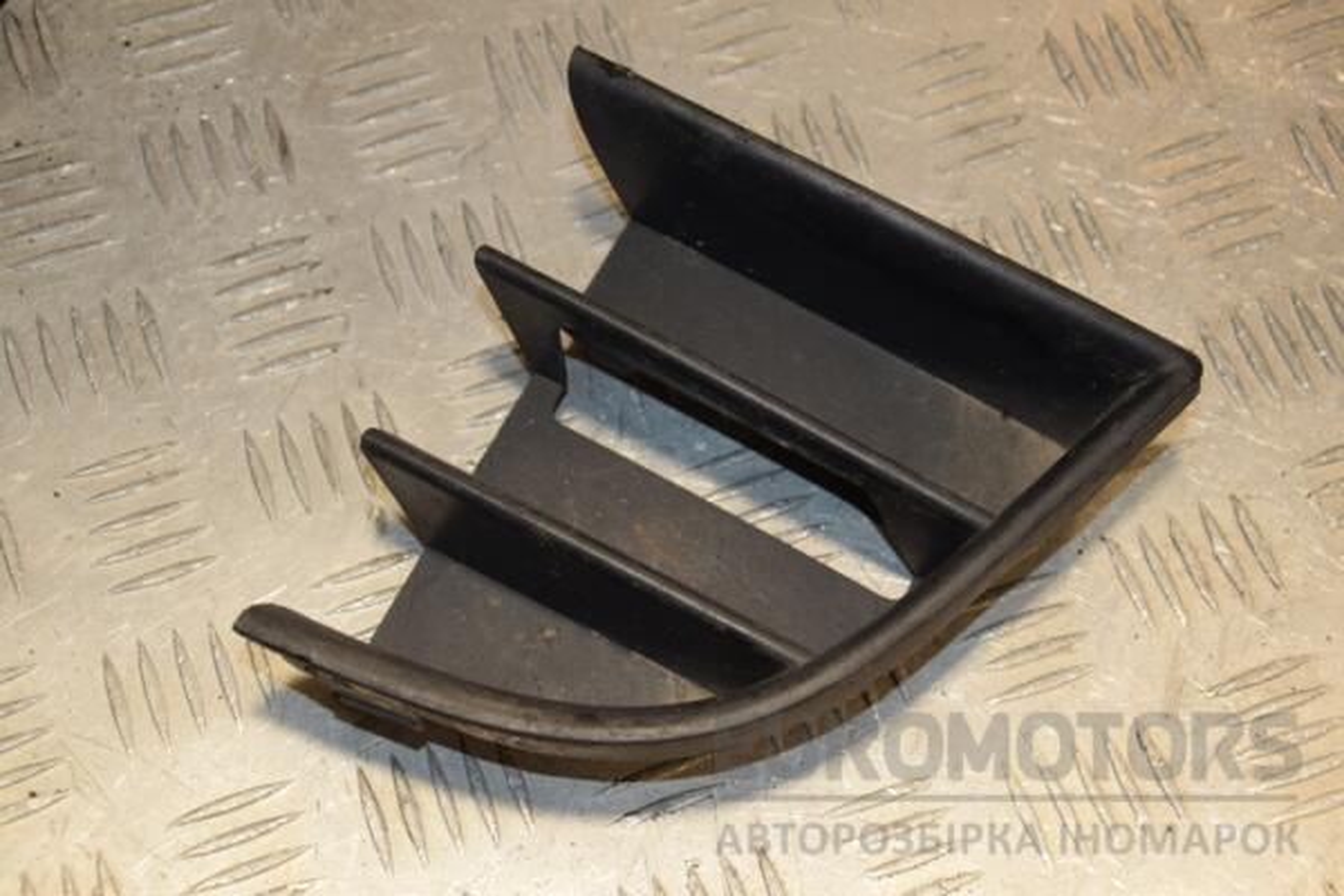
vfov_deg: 18.9
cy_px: 448
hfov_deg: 28.1
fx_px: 2688
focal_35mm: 72
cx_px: 672
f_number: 5.6
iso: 800
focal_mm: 48
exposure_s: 1/200
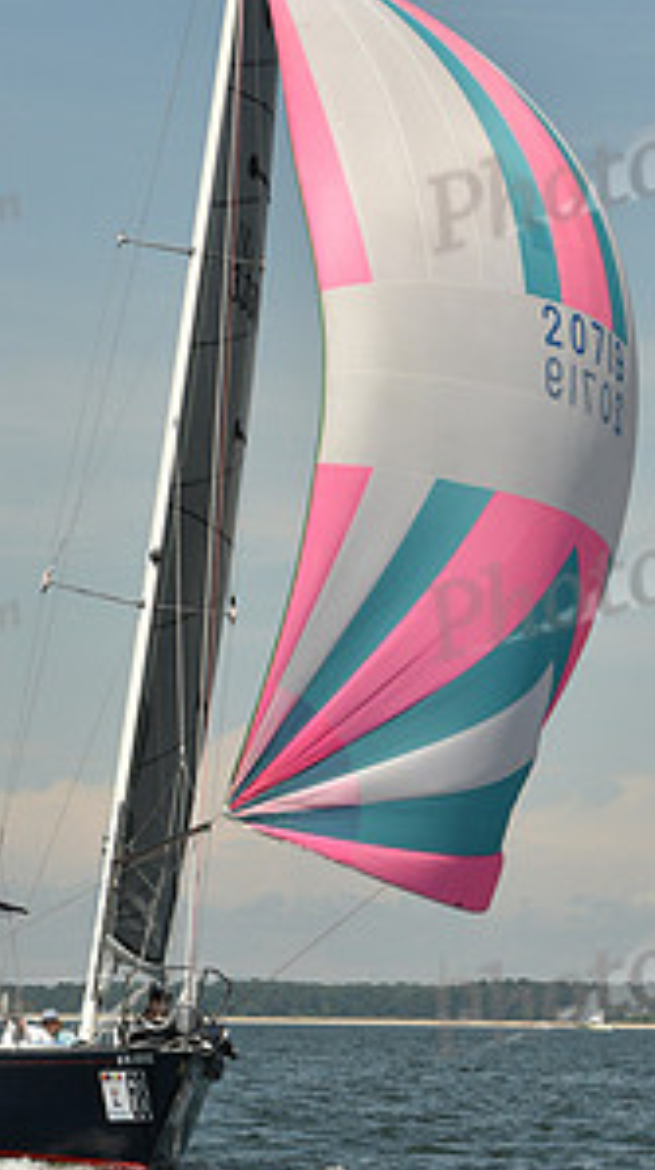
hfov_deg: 6.2
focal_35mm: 194
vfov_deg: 11.1
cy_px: 412
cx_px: 226
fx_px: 6007
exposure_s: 1/1250
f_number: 10
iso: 320
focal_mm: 95
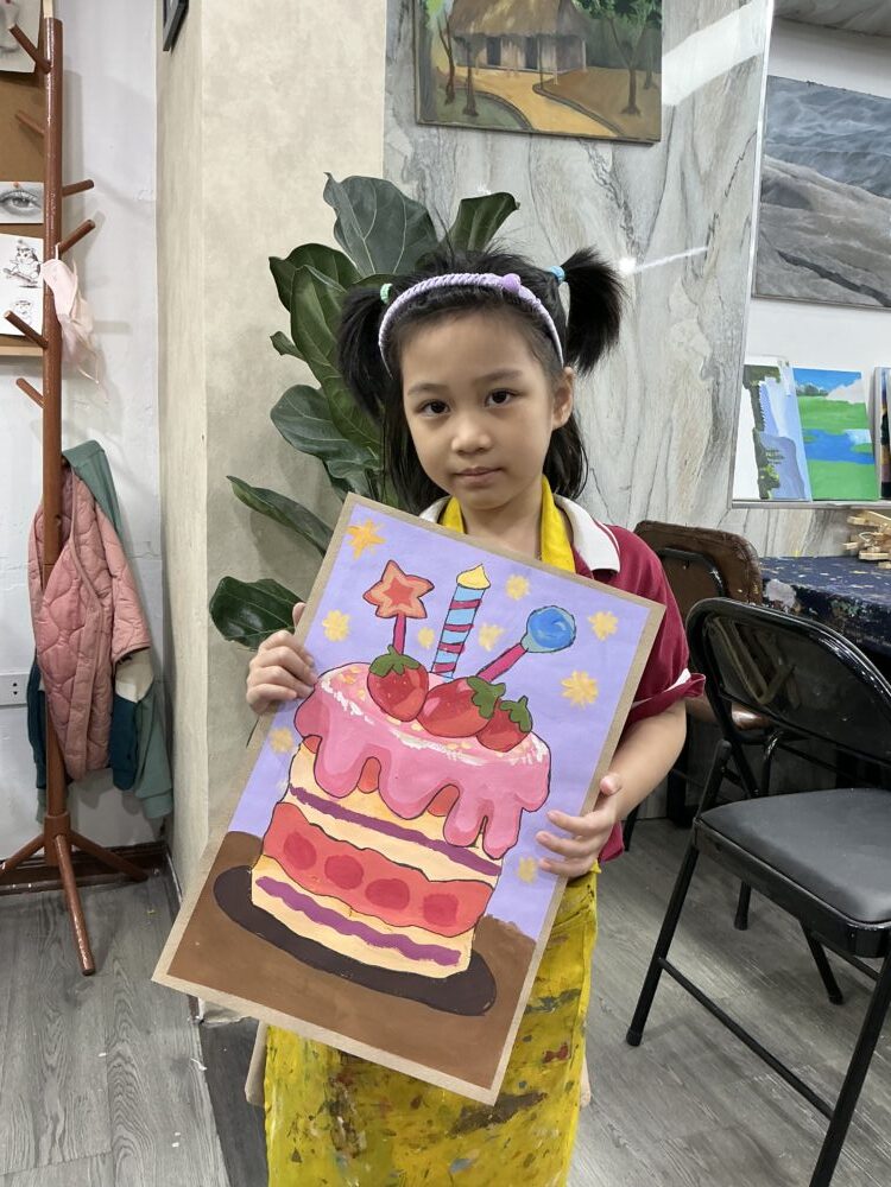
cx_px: 446
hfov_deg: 49.7
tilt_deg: -9.6
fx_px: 961
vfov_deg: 63.4
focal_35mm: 28
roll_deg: -1.6
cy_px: 594
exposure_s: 1/60
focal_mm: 3
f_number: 1.8
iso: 80
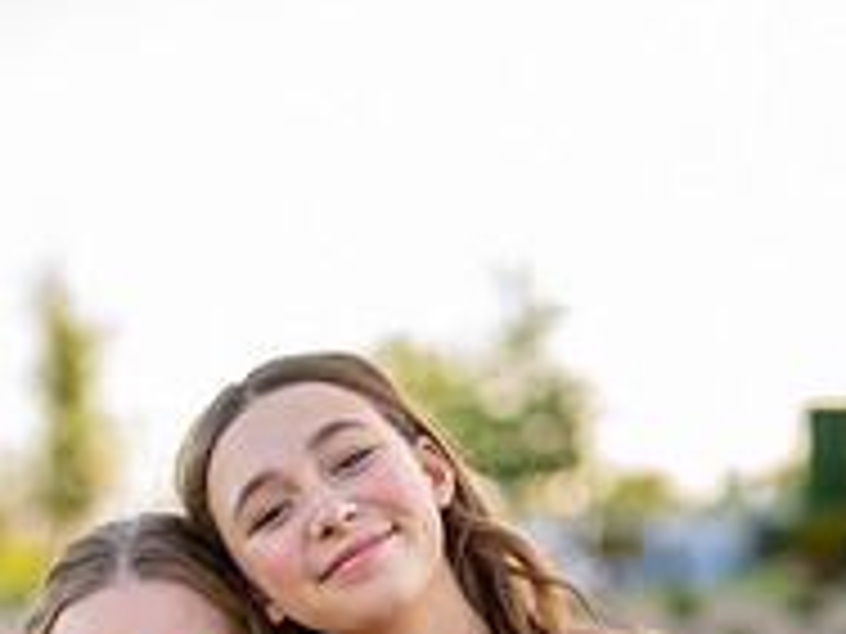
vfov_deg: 12.3
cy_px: 922
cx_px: 236
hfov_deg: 17.0
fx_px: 2811
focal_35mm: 115
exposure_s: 1/500
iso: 100
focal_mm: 50
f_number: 1.4
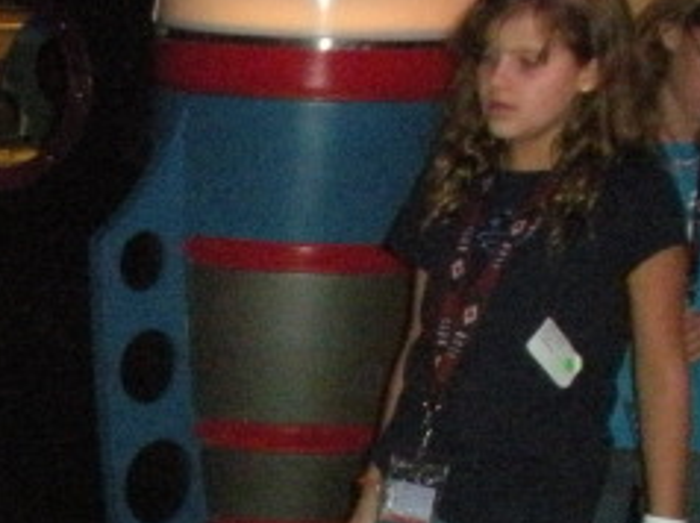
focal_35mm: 155
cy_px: 696
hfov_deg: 12.2
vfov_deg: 9.4
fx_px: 3131
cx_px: -312
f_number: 3.5
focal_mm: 6.3
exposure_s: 1/60
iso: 633
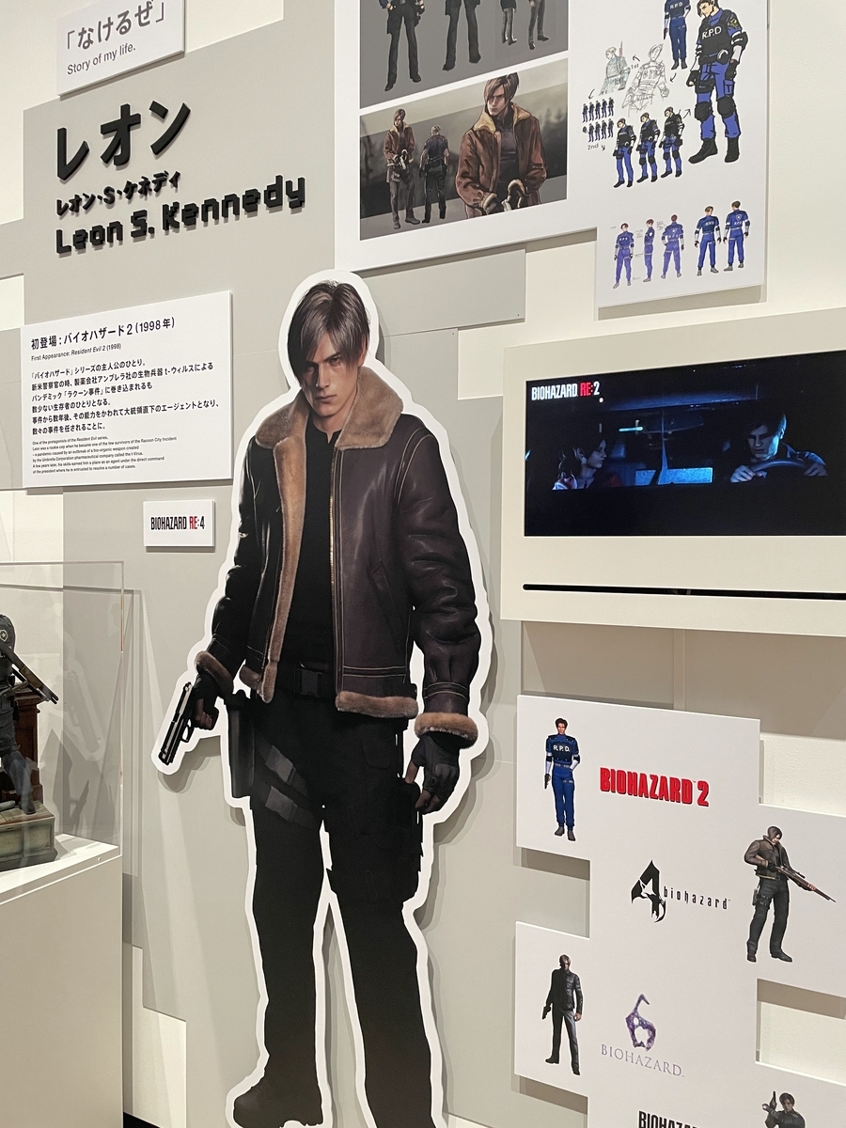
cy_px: 564
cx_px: 423
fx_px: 847
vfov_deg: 67.3
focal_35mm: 26
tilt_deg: -0.6
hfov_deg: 53.1
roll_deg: +0.5
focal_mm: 4.2
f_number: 1.6
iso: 320
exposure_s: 1/60
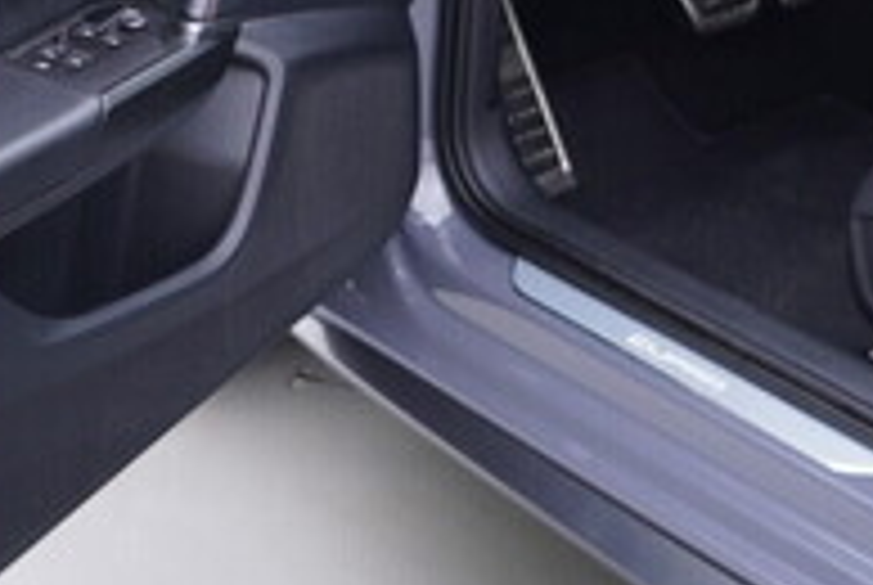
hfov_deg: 20.0
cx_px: 522
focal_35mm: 102
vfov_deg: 13.2
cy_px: -88
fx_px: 2477
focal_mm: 24
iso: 160
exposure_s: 1/40
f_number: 2.8
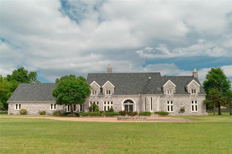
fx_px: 232
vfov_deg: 36.8
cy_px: 77
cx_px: 116
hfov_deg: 53.1
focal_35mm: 36
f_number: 9
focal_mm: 24
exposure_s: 1/200
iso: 100
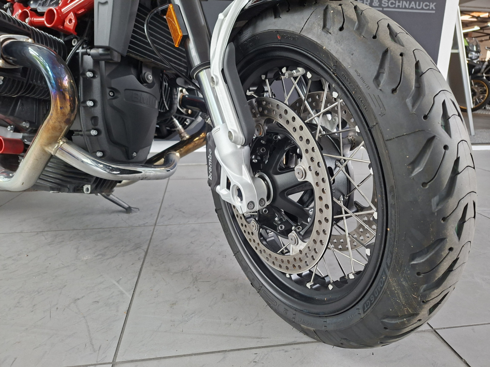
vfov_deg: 58.9
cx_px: 245
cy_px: 184
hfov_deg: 73.9
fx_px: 326
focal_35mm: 23
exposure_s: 1/120
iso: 250
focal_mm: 5.54
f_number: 1.8
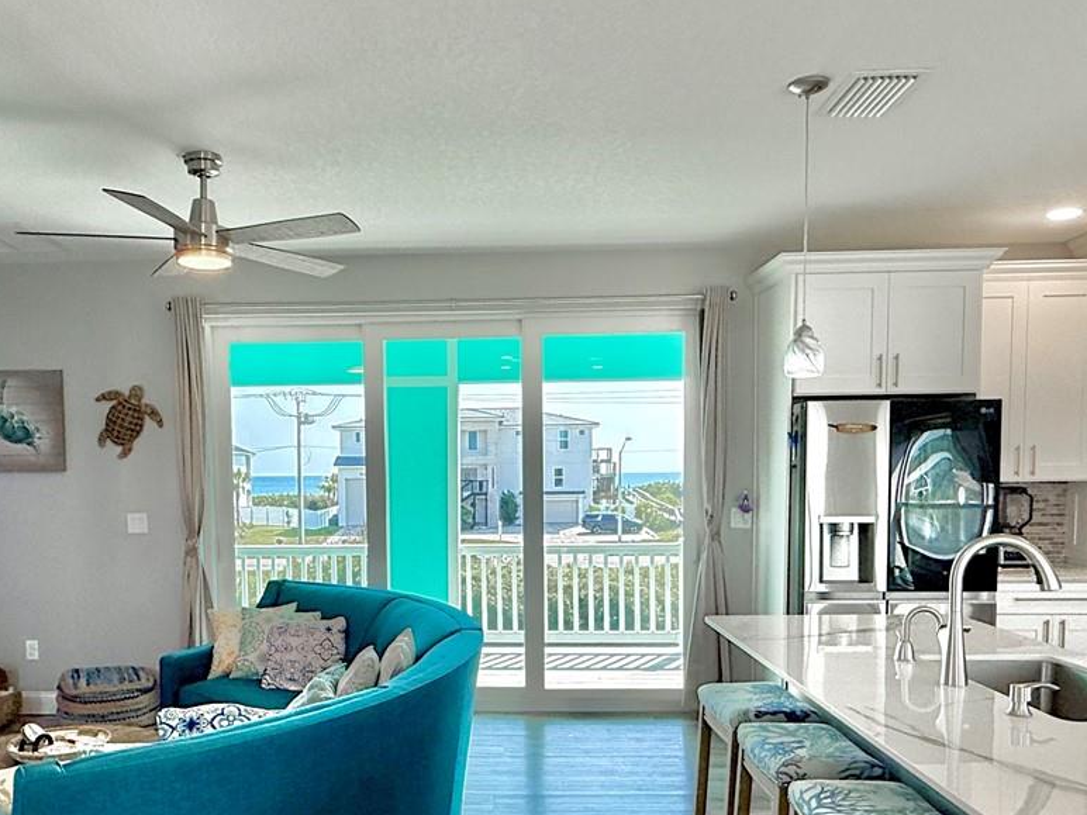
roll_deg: +0.6
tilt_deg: -3.4
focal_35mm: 29
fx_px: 911
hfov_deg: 61.4
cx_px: 467
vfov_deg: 47.6
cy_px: 533
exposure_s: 1/297
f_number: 2.2
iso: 64
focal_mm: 2.22
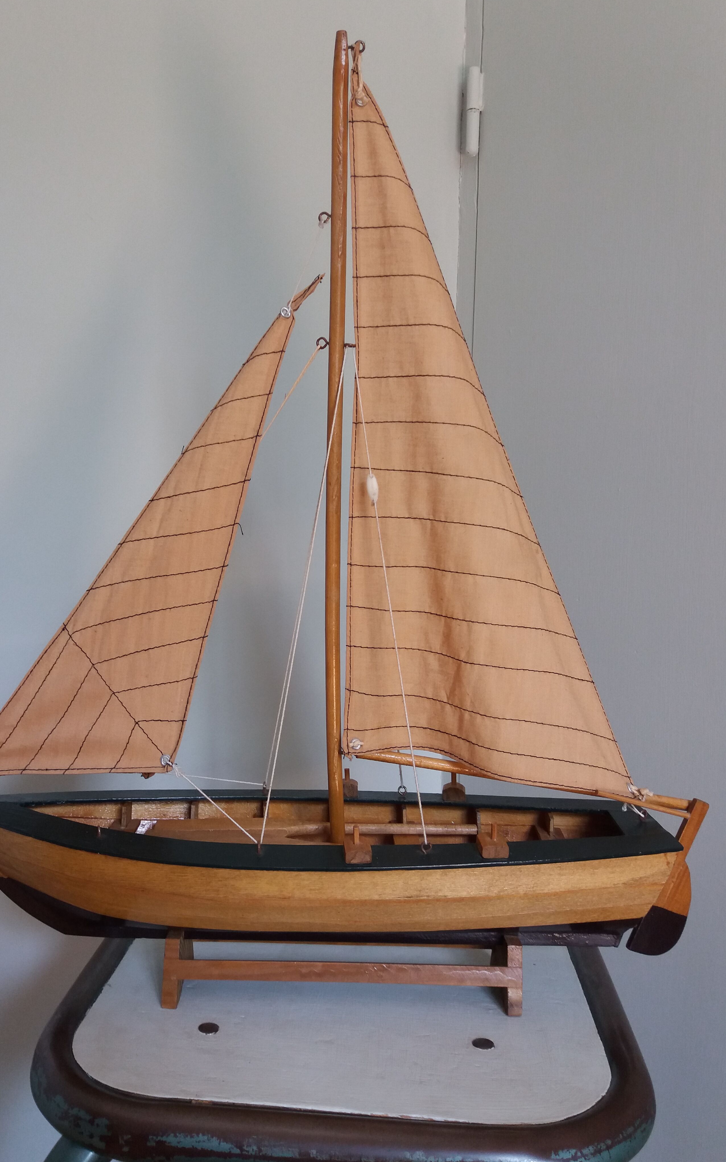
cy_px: 580
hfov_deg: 41.7
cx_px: 304
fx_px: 950
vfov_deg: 62.9
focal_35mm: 30
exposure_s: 1/50
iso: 80
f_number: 1.9
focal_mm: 3.7
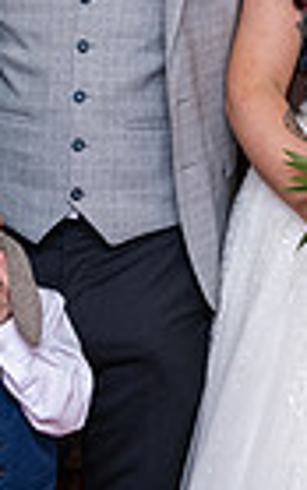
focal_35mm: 187
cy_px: -30
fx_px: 2501
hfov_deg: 7.0
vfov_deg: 11.1
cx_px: 314
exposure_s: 1/160
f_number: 3.5
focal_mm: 44
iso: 800
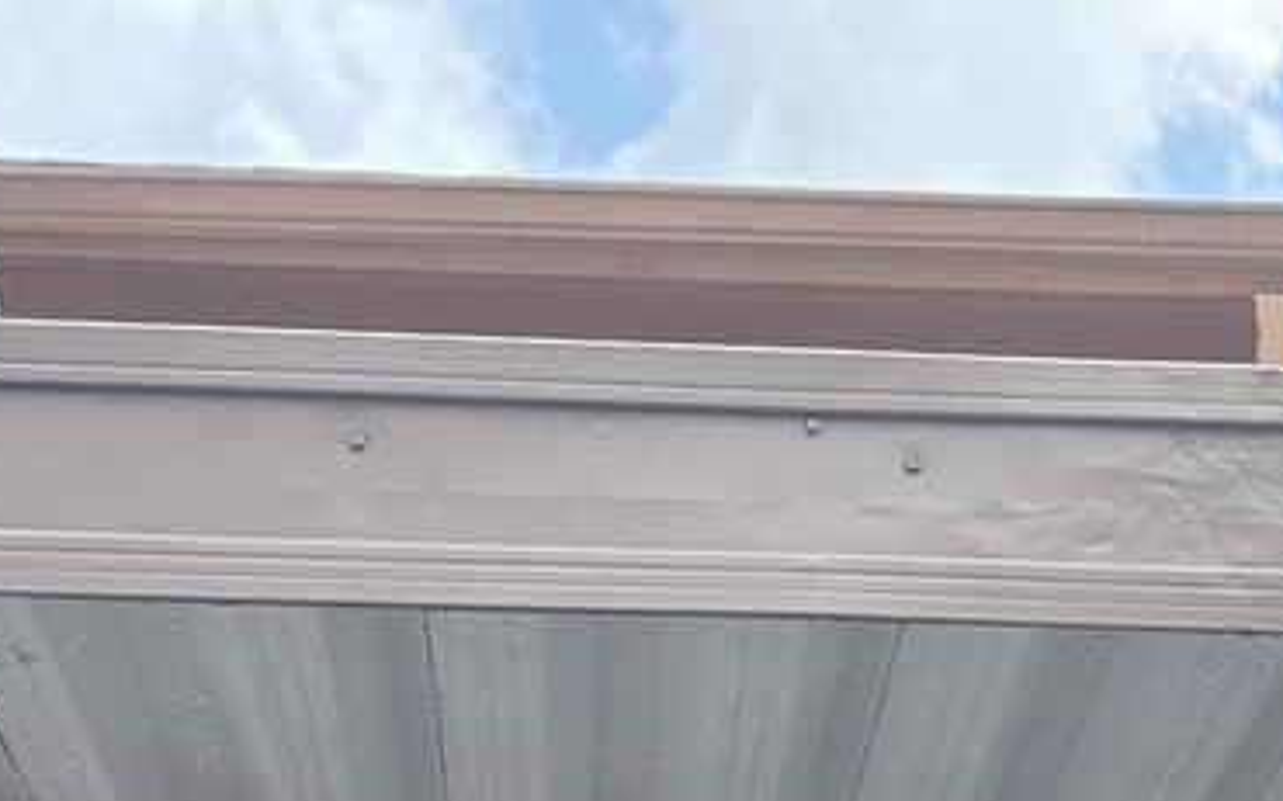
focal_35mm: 110
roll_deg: +0.1
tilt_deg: -0.8
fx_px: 3845
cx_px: 1002
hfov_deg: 18.8
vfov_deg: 10.3
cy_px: 1911
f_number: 1.78
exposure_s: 1/1192
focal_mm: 6.76
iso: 100
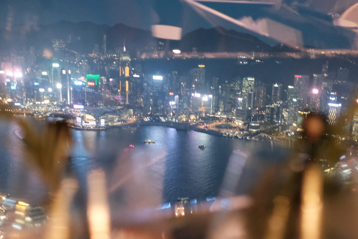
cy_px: 190
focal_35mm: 56
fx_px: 557
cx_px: 180
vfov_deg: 23.8
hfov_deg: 35.6
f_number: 2
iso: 5000
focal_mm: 23
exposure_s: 1/30
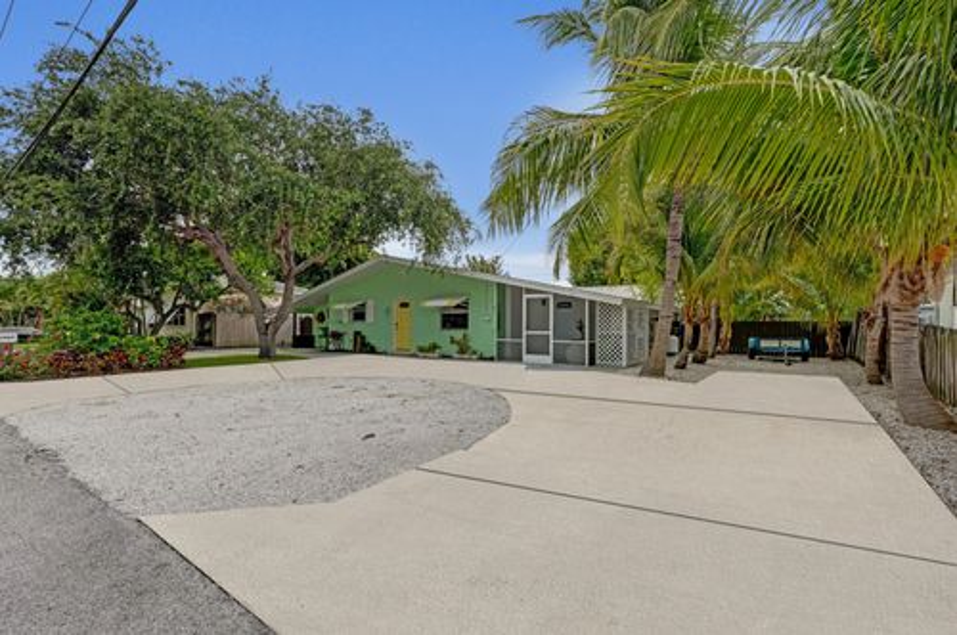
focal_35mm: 16
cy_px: 318
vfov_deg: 73.6
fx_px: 425
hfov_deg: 96.8
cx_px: 478
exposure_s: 1/400
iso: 1600
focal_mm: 16
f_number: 13
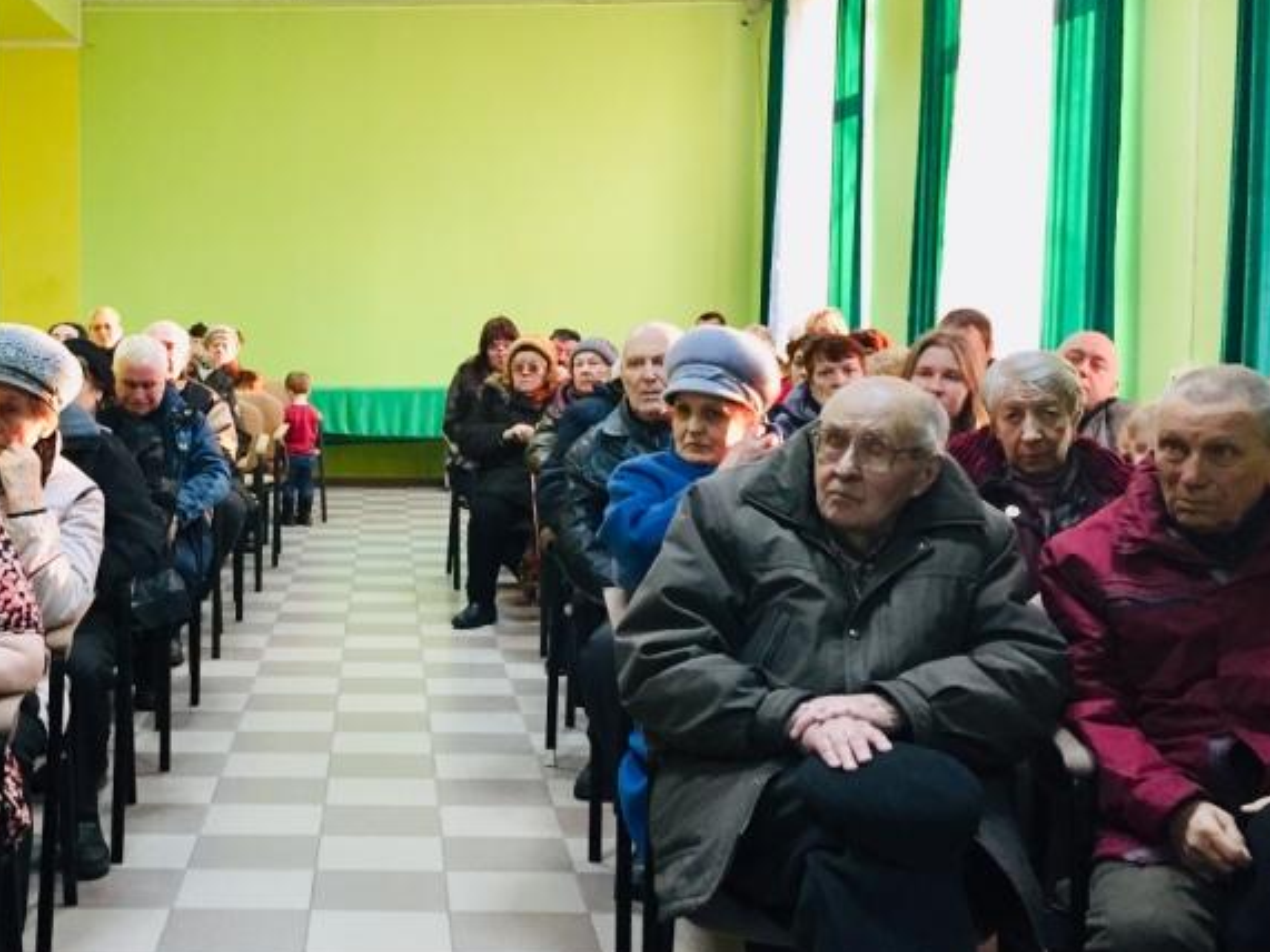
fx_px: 1907
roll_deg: +0.1
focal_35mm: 52
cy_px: 411
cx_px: 345
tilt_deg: -3.2
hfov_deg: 36.1
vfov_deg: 28.0
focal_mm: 4.15
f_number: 2.2
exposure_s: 1/33
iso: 160
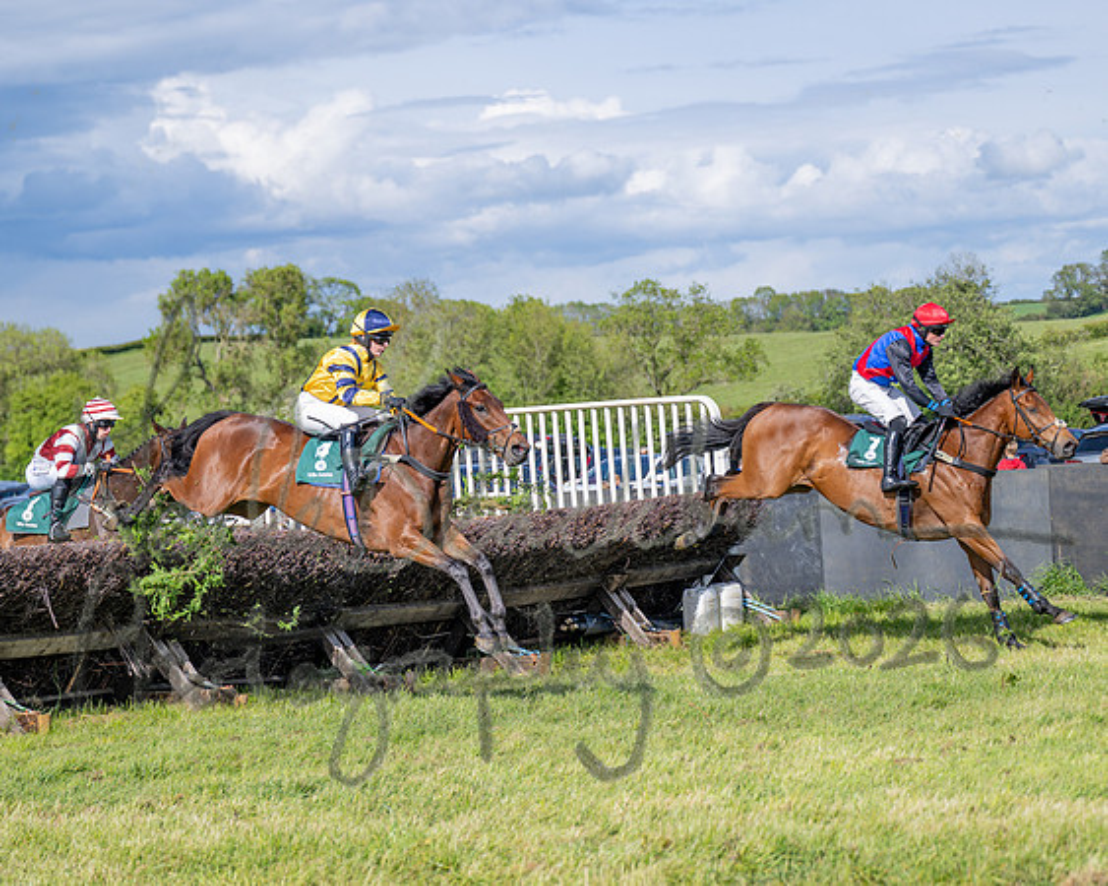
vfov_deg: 14.8
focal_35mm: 104
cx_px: 384
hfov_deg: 18.5
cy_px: 466
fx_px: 3398
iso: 80
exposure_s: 1/1600
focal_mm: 70
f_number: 2.8
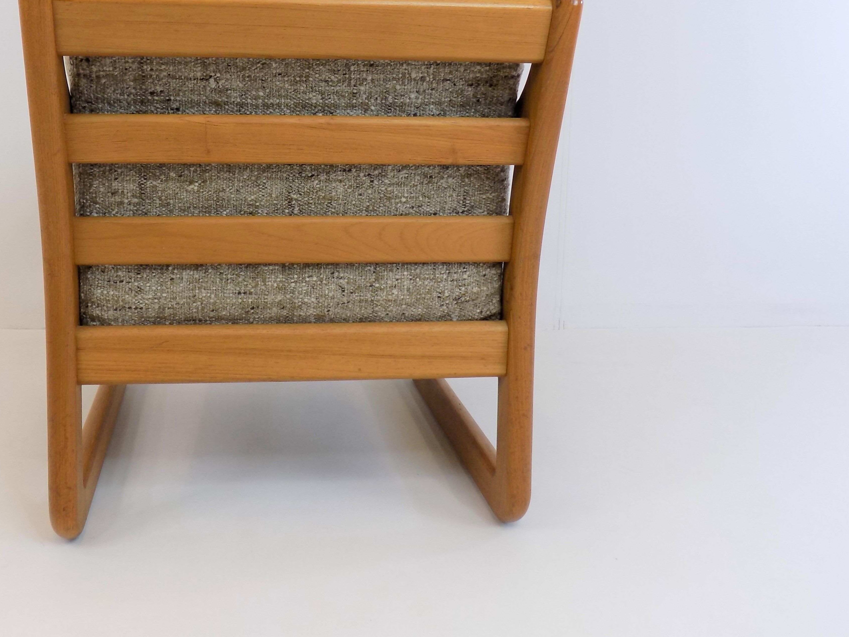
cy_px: 191
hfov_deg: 53.2
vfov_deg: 41.0
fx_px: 834
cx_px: 304
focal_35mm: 34
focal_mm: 4
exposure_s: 1/40
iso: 80
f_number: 3.1
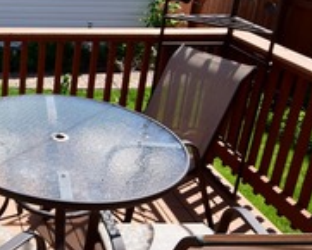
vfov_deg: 27.8
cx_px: -45
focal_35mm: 55
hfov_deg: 30.2
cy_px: 109
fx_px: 505
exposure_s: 1/250
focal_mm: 11
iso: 125
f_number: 8
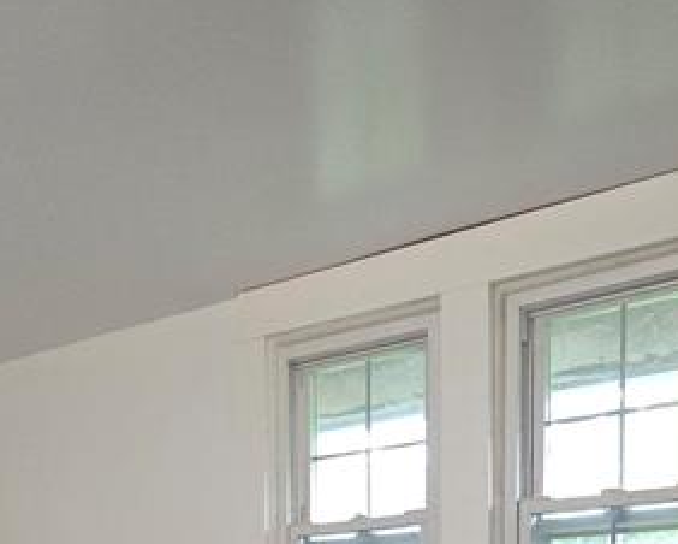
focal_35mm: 46
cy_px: 741
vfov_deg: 26.7
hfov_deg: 39.9
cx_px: 442
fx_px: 924
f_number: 2.2
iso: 800
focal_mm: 2.2
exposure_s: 1/60
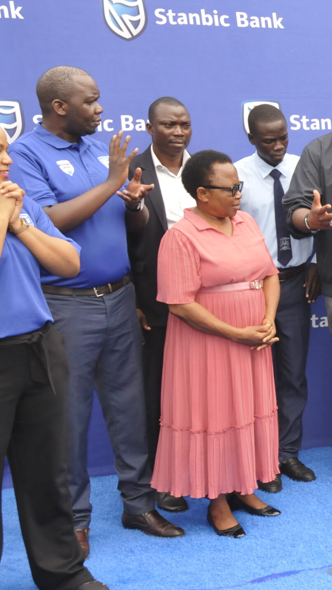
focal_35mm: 76
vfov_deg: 27.9
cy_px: 299
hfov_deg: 14.7
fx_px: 1188
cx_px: 508
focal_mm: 27
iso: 800
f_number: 5.6
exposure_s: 1/250
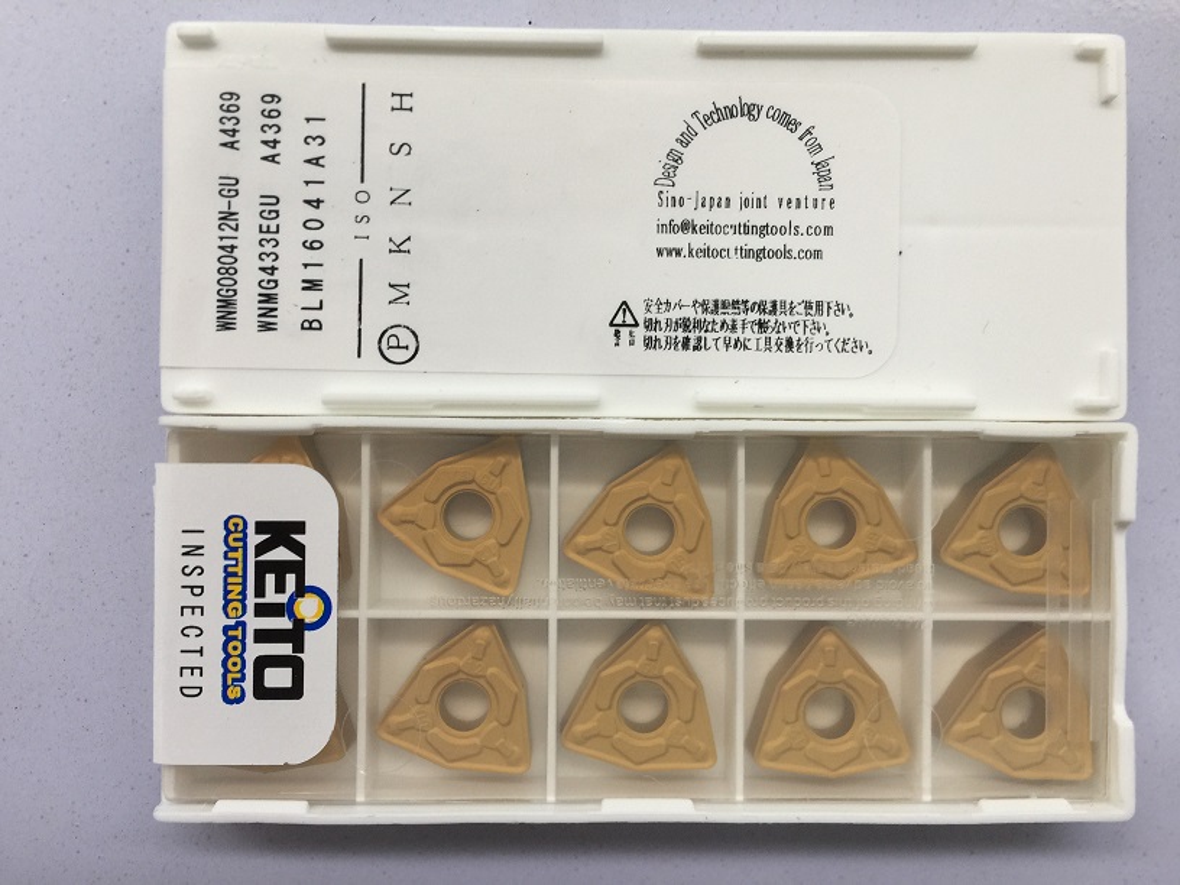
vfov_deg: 48.2
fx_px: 989
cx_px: 590
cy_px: 442
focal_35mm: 29
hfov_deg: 61.7
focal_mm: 4.15
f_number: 2.2
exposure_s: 1/17
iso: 40
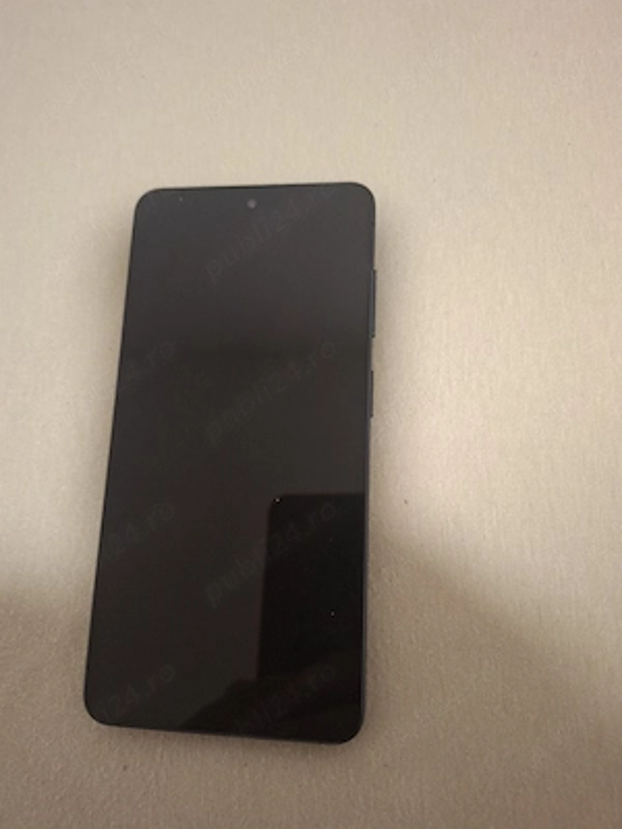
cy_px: 414
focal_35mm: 23
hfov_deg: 58.9
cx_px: 311
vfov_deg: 73.9
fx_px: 551
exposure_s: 1/25
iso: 400
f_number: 1.8
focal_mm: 5.54
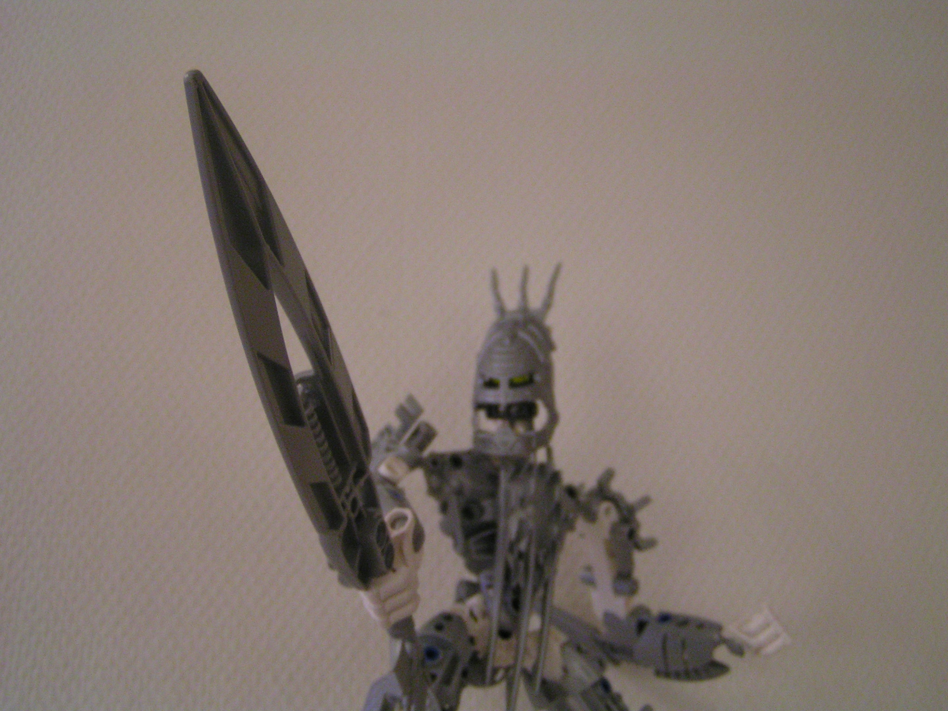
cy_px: 356
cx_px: 474
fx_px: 1041
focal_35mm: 38
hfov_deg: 49.0
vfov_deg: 37.7
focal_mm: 5.8
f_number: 2.8
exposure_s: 1/25
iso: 200
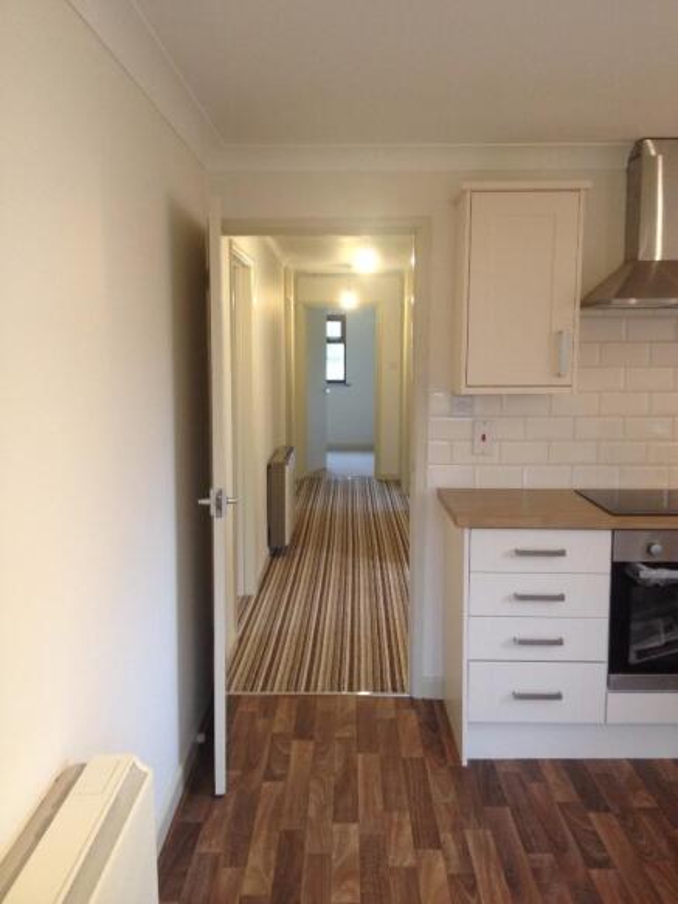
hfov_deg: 40.7
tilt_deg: -6.4
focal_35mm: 35
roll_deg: +1.0
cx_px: 339
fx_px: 914
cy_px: 452
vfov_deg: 52.6
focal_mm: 4.28
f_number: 2.4
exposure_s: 1/20
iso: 125
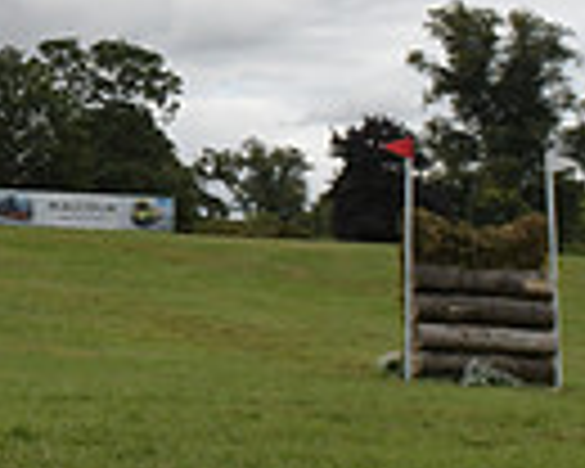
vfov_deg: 10.8
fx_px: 2389
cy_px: -218
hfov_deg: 12.2
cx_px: -612
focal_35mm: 138
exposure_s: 1/4000
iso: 800
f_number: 5.6
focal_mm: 22
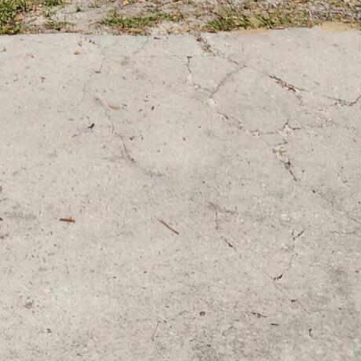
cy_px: -370
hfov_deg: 18.4
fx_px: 1038
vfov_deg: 15.5
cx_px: -101
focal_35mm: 88
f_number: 1.8
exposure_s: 1/1151
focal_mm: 6.4
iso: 12
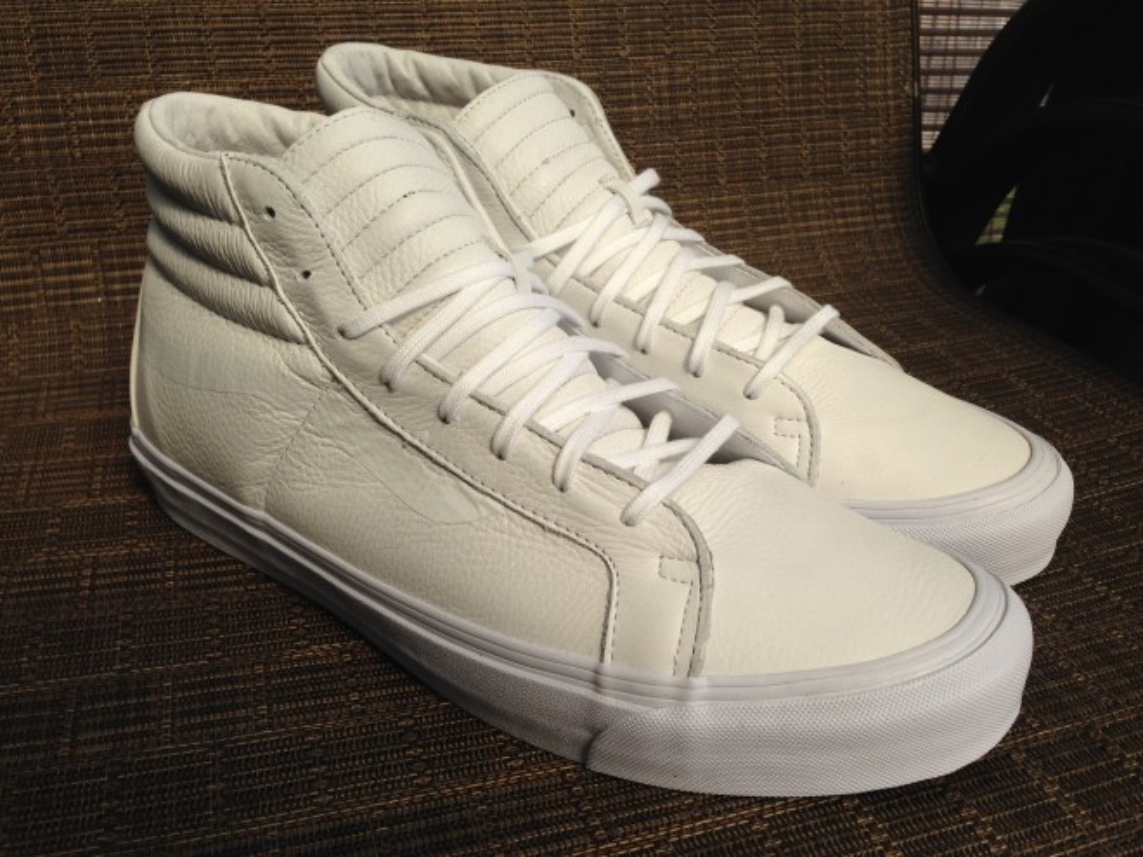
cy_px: 428
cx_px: 572
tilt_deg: -29.1
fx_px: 1090
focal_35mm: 33
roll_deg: -0.9
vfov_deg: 42.9
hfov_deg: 55.4
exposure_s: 1/1004
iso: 50
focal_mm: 4.12
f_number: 2.4
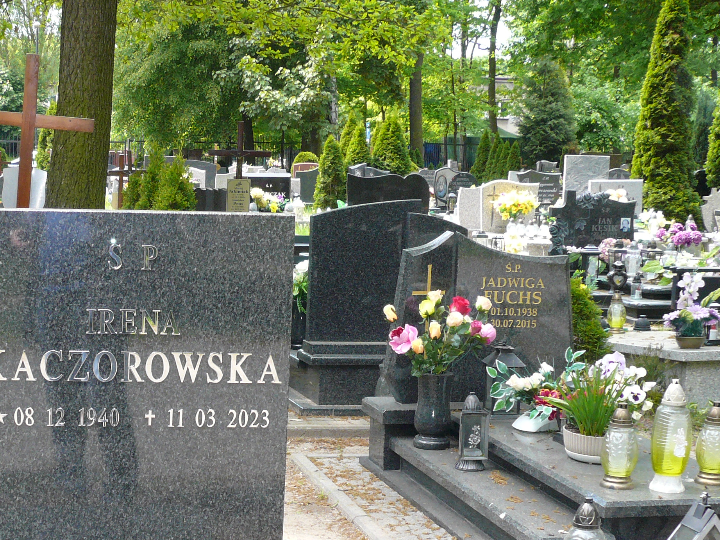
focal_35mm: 65
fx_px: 1352
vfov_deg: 22.3
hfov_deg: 29.3
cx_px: 168
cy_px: 417
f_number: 3.2
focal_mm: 6.4
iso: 100
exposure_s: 1/160
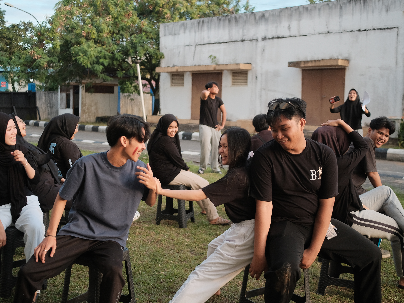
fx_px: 490
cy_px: 157
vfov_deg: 34.4
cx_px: 211
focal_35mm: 42
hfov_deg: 44.8
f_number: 2
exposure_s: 1/800
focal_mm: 23
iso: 800
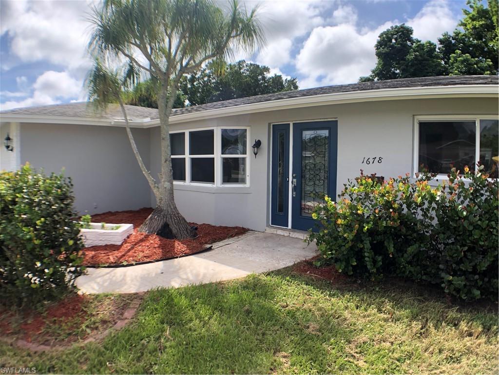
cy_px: 188
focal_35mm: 28
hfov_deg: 63.4
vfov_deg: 49.7
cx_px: 250
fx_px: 404
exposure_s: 1/1066
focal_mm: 4
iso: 20
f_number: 1.8
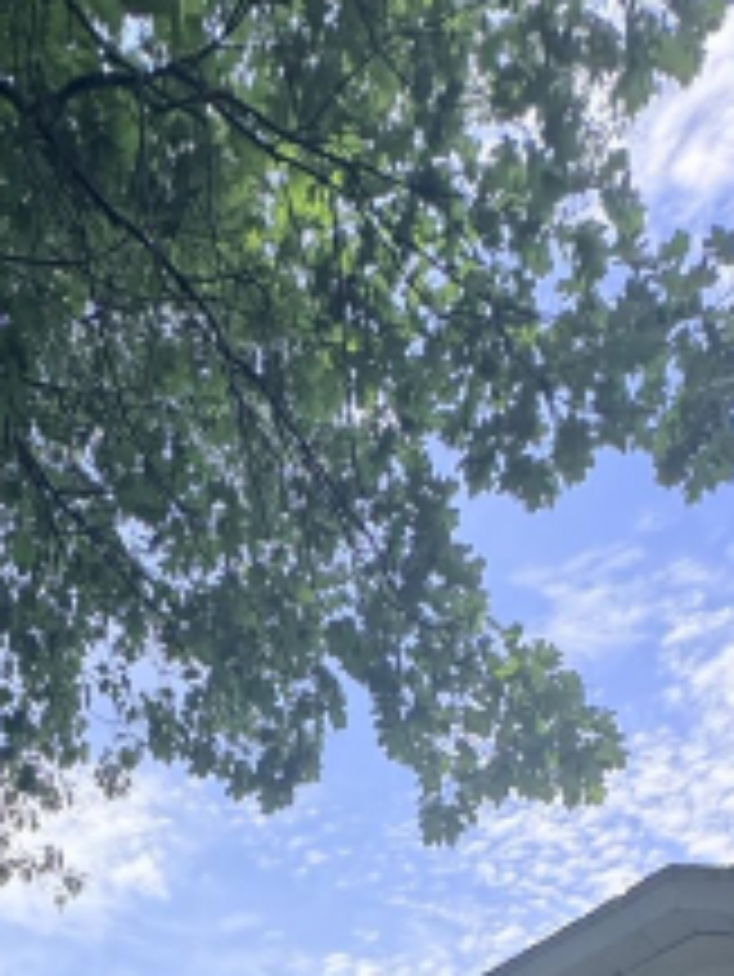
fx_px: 1215
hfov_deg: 32.5
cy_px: 1388
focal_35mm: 43
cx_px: 126
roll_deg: -1.5
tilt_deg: +2.4
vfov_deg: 30.1
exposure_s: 1/596
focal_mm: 2.22
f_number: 2.2
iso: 64
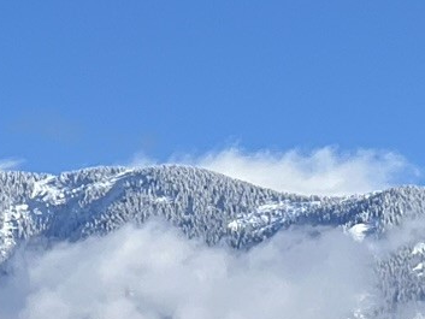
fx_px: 5490
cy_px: 500
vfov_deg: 3.3
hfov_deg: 4.4
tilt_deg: +4.4
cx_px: 349
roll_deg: +1.4
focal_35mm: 447
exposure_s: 1/649
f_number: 2.8
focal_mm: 9
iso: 32
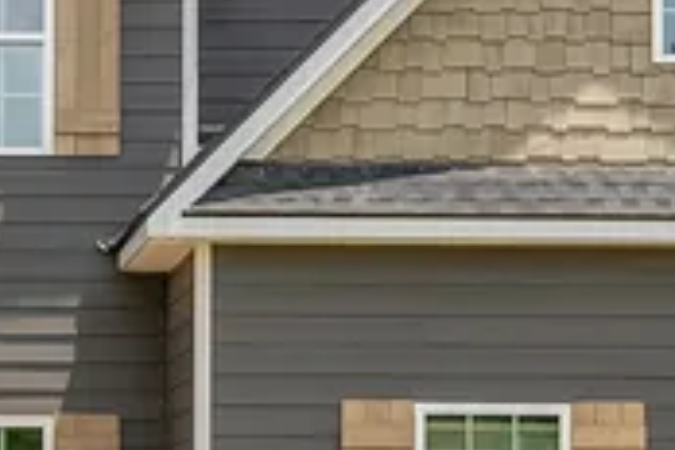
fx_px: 2794
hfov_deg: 13.4
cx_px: -167
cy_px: 343
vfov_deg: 9.2
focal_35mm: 149
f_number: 7.1
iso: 640
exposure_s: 1/1600
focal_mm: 24
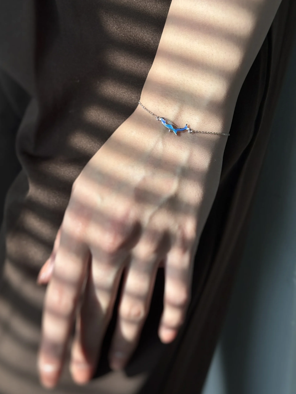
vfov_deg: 39.7
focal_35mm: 48
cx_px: 148
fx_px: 547
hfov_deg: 30.3
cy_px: 197
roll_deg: +1.2
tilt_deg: -21.7
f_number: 1.78
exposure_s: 1/516
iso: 64
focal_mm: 6.76
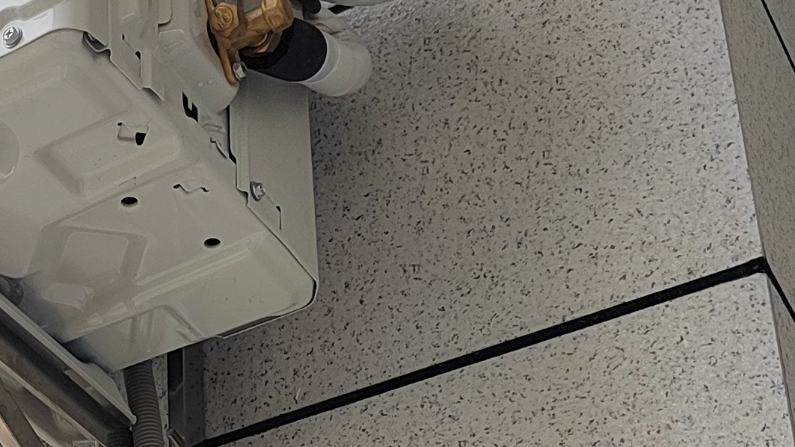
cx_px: -92
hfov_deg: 21.9
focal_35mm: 92
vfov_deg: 12.5
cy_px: 662
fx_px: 1939
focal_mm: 5.52
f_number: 1.9
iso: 334
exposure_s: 1/1426
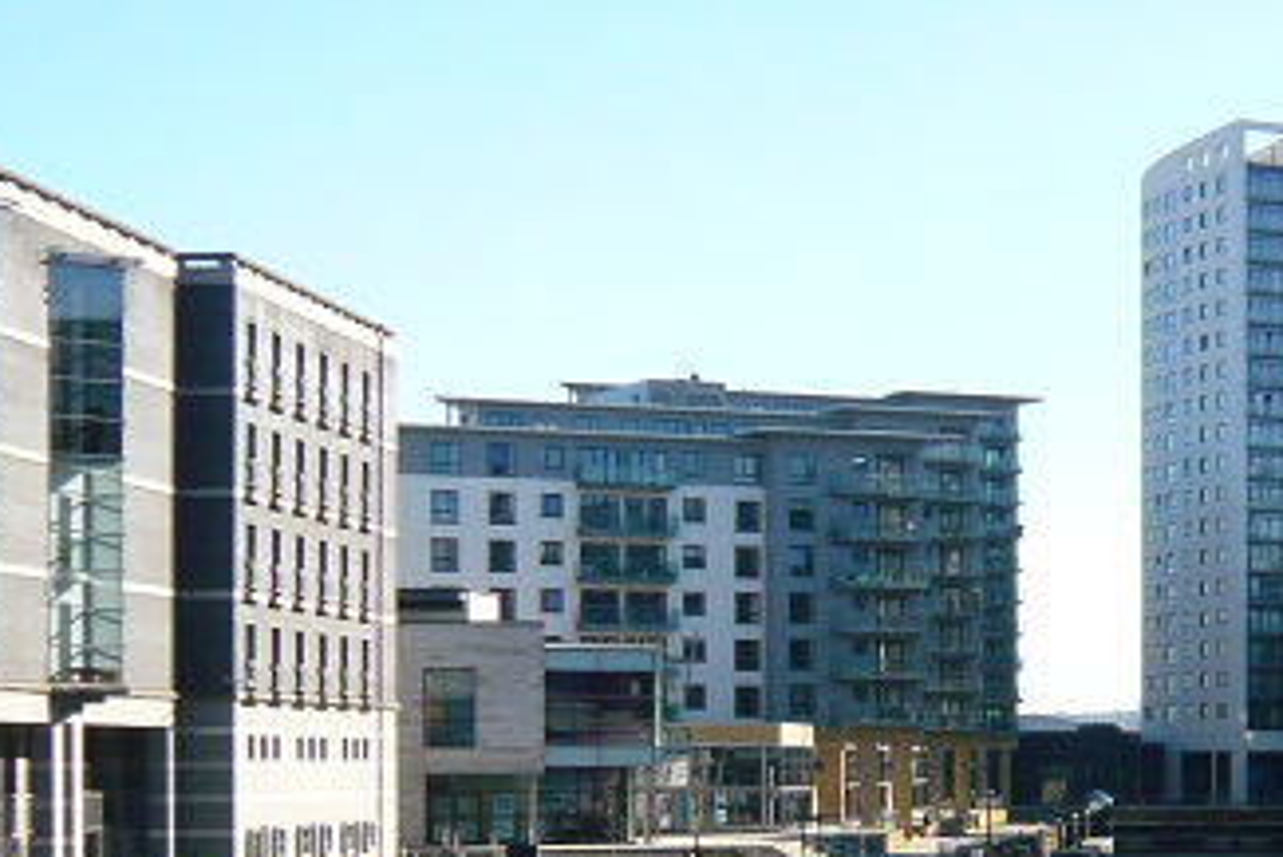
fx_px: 3209
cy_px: 727
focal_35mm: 90
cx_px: 1176
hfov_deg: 22.0
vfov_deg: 15.1
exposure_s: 1/800
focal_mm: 4.6
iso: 100
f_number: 2.8
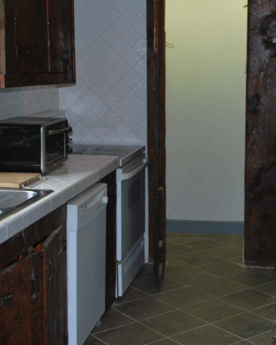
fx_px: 623
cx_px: 245
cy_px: 158
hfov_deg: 24.3
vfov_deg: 30.9
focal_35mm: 61
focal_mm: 26
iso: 200
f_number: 4.5
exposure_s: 1/60
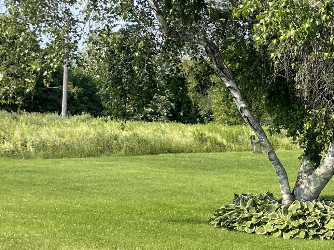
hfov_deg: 22.7
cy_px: 155
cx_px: 444
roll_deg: -0.9
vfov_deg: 19.4
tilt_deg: -4.1
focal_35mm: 76
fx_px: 733
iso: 32
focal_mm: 4.2
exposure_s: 1/1531
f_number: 1.6
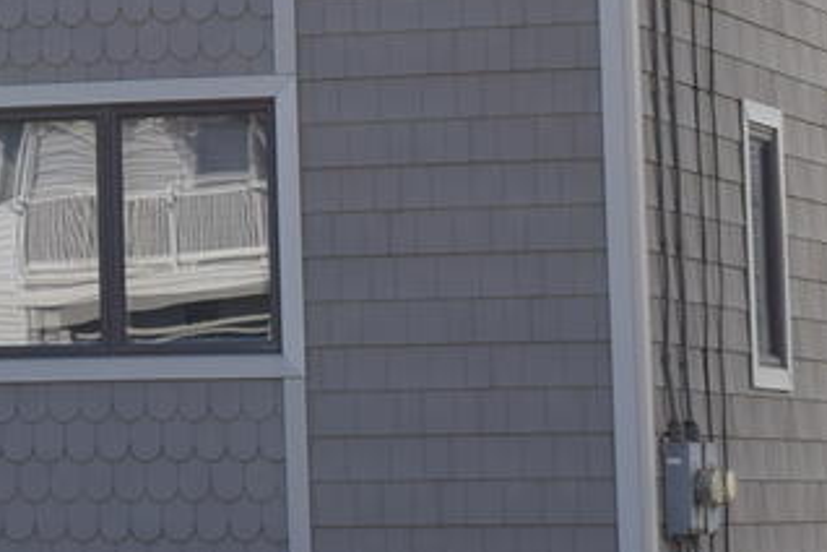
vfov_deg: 5.9
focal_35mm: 229
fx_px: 5260
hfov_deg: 8.6
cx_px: -739
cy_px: -232
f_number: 10
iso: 100
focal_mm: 30
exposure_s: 1/200
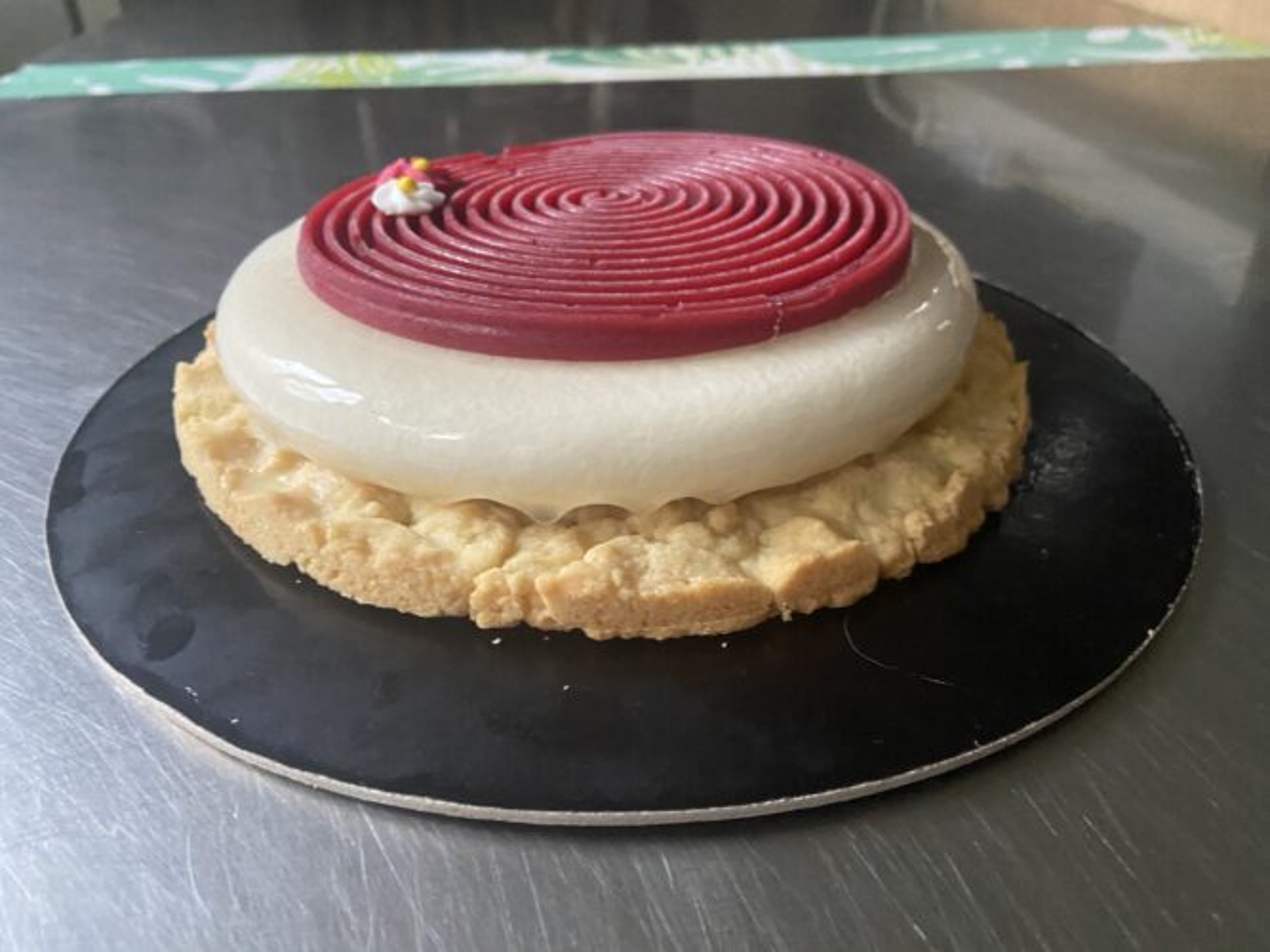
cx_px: 635
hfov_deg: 67.3
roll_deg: +1.0
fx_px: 954
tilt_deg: -33.3
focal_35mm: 26
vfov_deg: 53.0
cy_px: 476
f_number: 1.8
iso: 640
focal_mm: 4.25
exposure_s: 1/36
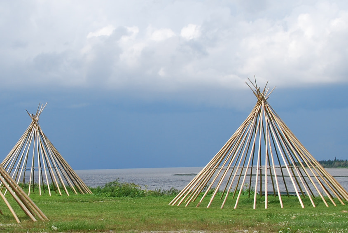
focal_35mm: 80
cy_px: 115
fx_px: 774
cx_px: 119
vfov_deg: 17.1
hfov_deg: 25.2
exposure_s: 1/250
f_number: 8
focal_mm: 22
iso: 100
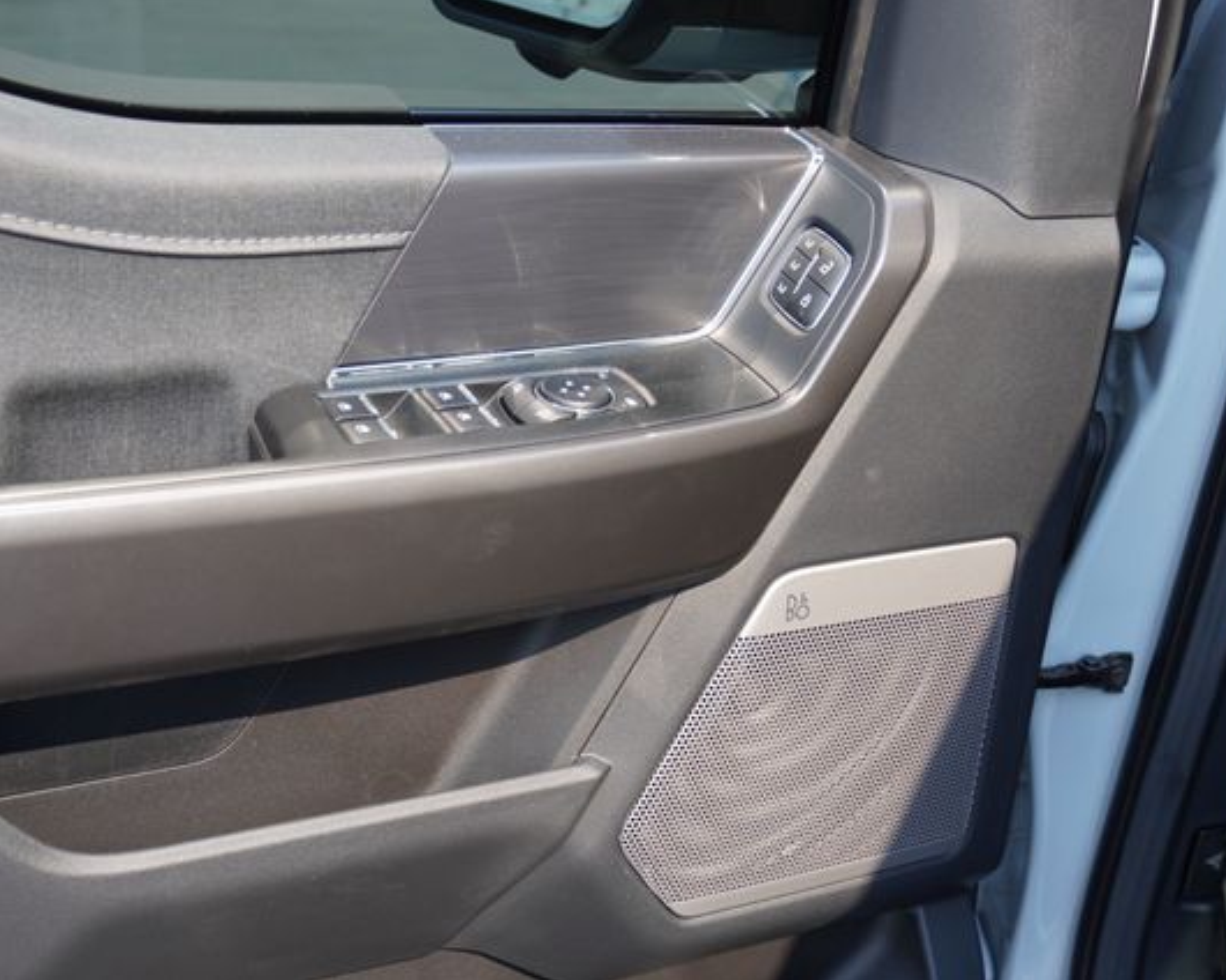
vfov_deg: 35.2
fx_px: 1545
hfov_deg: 43.2
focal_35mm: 43
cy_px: 490
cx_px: 553
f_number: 4.5
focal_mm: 25
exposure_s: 1/160
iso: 100
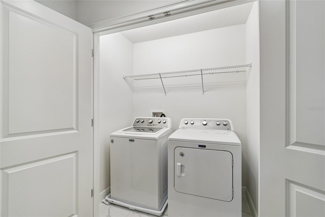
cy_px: 108
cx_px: 162
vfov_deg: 77.3
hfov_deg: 100.4
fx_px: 135
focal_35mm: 15
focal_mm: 10
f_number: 7.1
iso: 100
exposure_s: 1/20
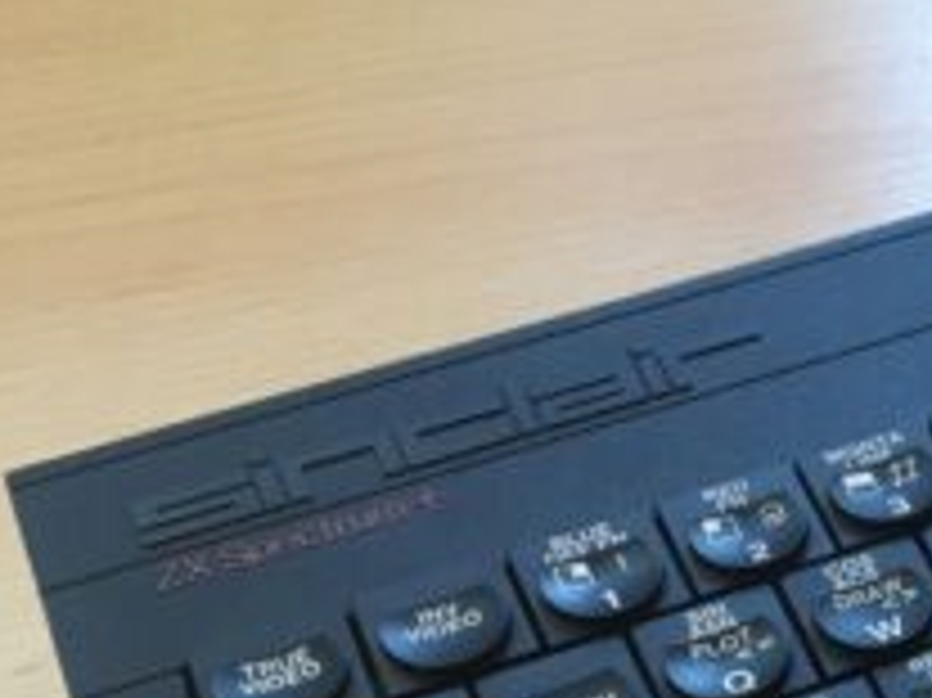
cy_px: 698
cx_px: 1328
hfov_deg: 20.5
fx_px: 2260
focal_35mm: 84
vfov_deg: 17.2
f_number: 2.2
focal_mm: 4.15
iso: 100
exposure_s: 1/33
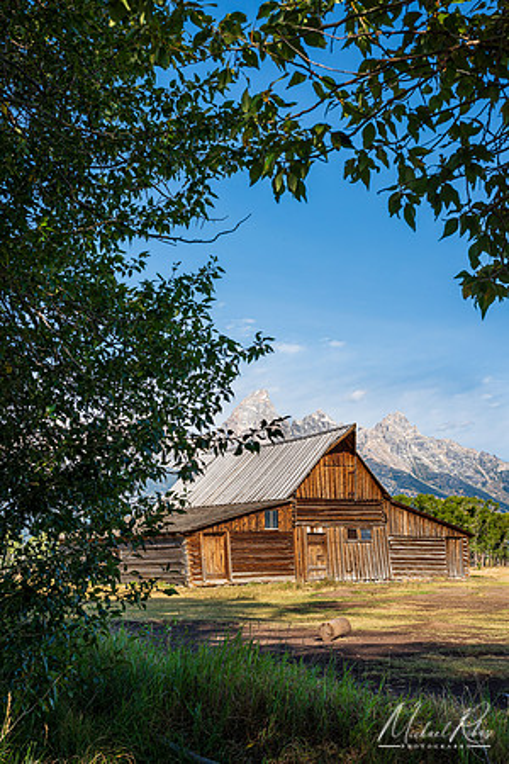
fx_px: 1060
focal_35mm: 50
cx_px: 254
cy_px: 382
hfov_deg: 27.0
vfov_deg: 39.6
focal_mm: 50
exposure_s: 1/100
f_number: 13
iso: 200
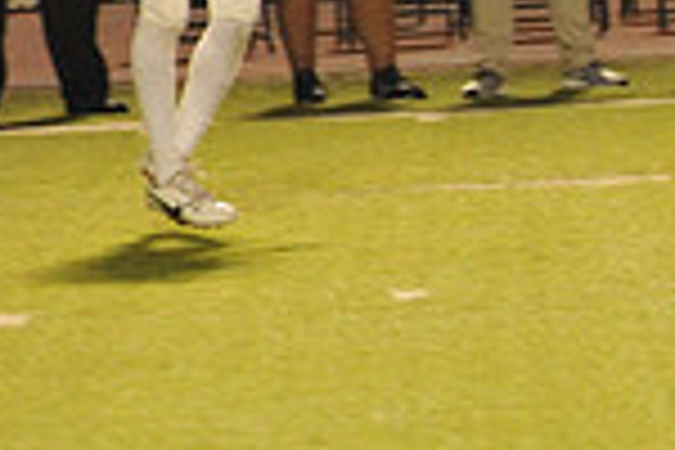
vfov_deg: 1.8
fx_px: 14493
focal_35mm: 773
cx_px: 1202
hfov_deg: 2.7
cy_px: 248
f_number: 5.6
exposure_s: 1/200
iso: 5000
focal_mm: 200
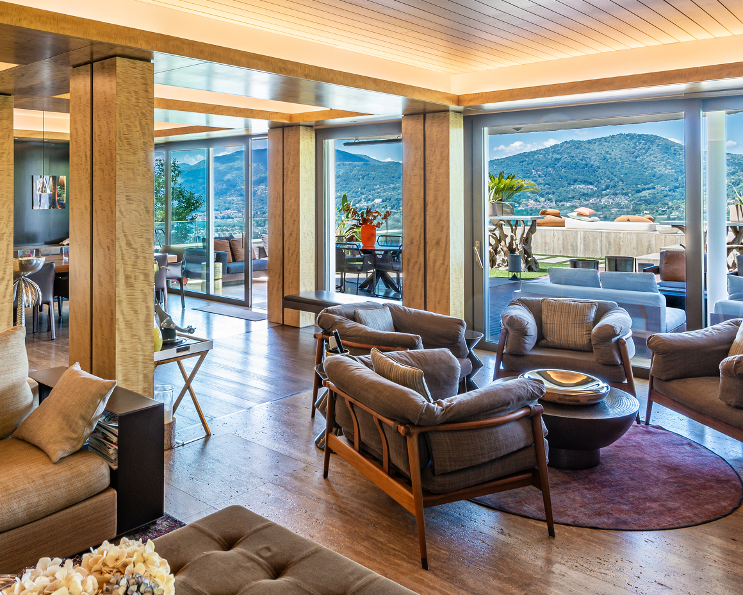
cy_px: 214
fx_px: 638
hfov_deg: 59.6
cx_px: 276
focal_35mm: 29
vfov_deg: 49.4
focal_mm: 14
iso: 100
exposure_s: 1/5
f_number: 9
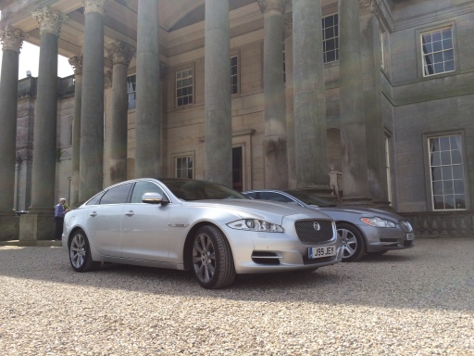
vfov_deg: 48.2
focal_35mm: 29
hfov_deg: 61.7
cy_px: 178
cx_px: 237
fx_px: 397
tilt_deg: +6.0
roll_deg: +0.5
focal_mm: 4.15
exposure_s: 1/1709
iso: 32
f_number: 2.2
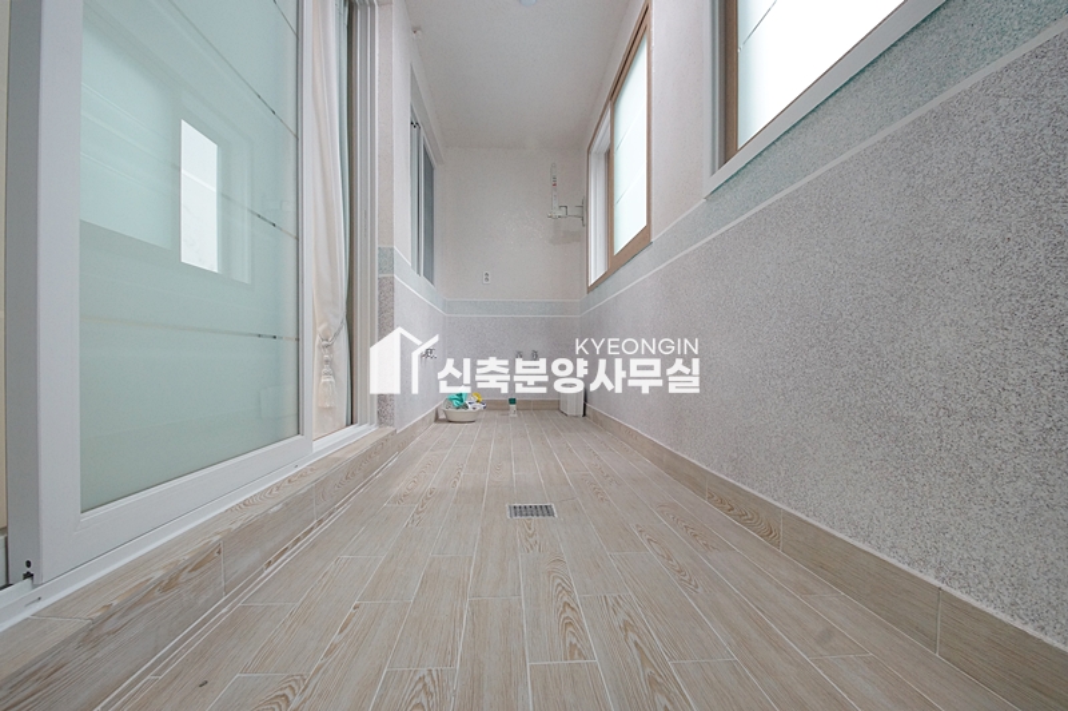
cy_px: 356
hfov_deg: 95.0
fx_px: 489
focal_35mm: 16
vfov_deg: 72.0
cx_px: 534
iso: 800
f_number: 9
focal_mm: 11
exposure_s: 1/13
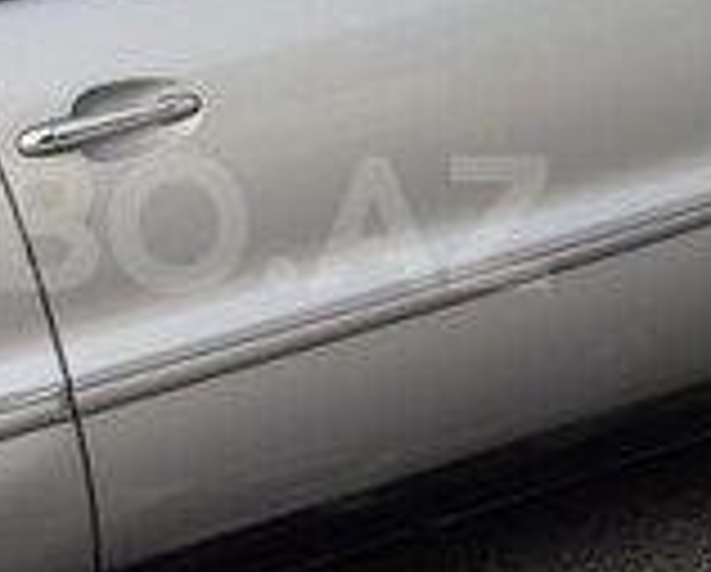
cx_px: 90
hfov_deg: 16.6
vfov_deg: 13.6
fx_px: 2403
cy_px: 223
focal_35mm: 114
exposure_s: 1/449
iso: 40
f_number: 1.9
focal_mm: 3.7
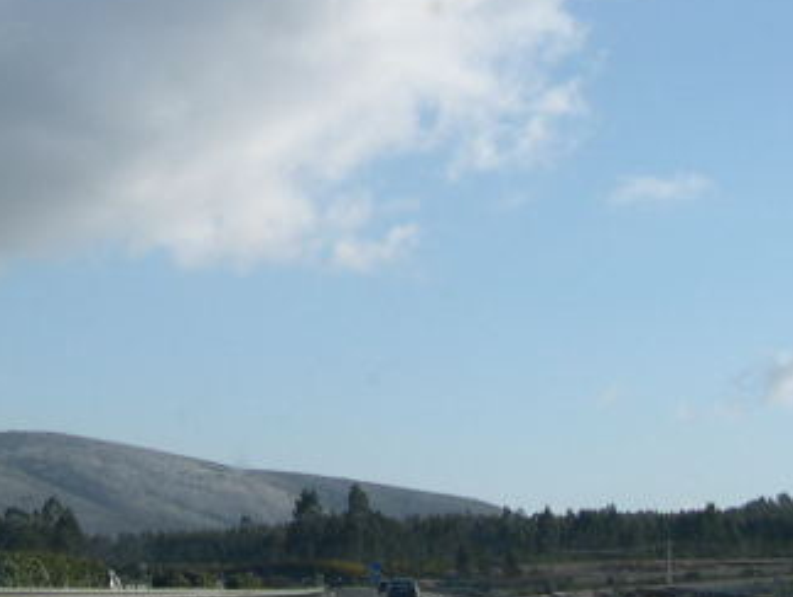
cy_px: 71
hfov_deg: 20.2
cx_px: -12
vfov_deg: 15.6
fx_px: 2156
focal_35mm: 94
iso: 100
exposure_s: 1/203
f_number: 7.6
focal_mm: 8
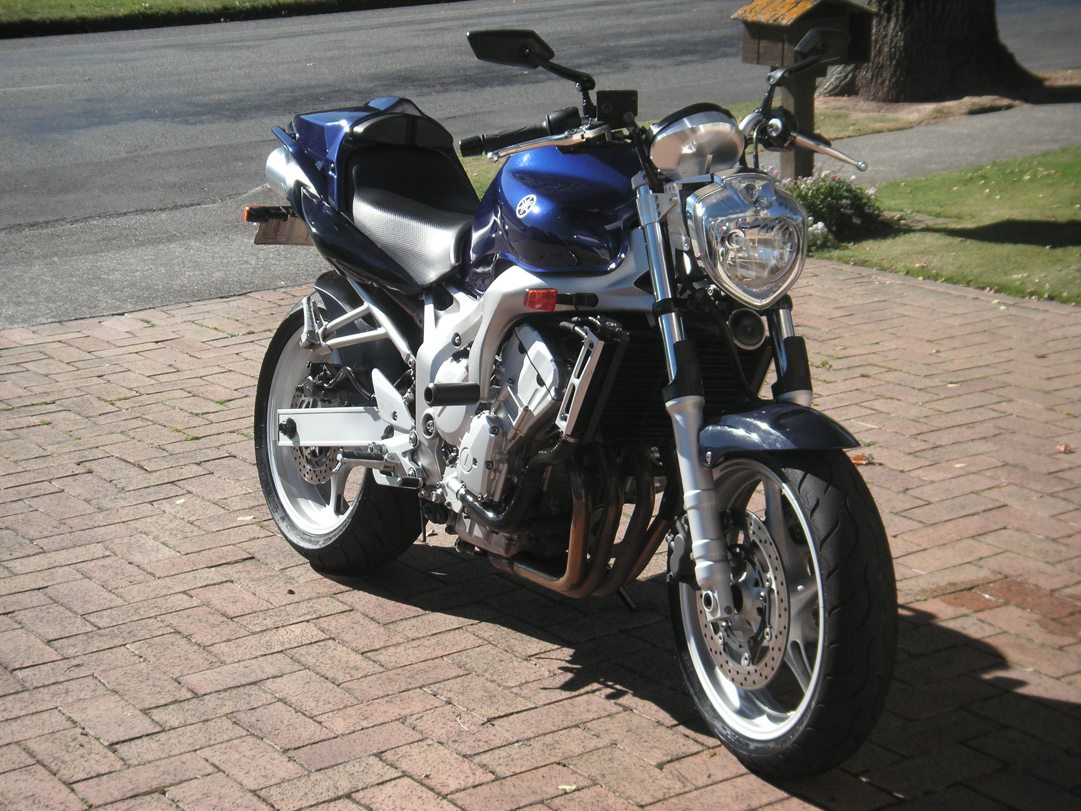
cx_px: 540
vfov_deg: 21.0
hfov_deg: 27.8
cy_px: 406
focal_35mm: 70
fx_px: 2186
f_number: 3.8
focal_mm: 11.6
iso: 50
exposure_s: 1/350
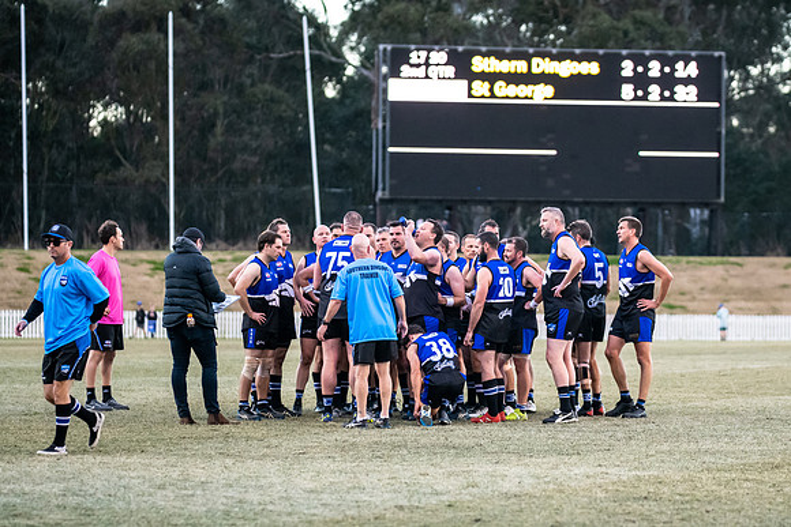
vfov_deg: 7.4
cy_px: 295
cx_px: 504
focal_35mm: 186
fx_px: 4082
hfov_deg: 11.1
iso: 4000
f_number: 2.8
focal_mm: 145
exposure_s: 1/1250
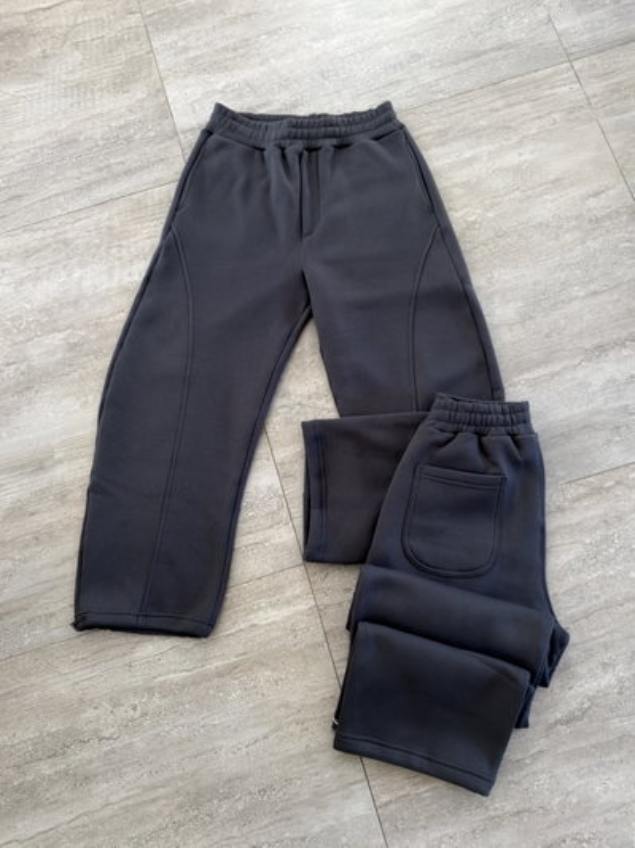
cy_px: 424
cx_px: 318
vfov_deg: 60.0
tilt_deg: -75.5
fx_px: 735
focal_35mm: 30
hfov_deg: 46.7
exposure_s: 1/60
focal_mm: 6.76
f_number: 1.78
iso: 125
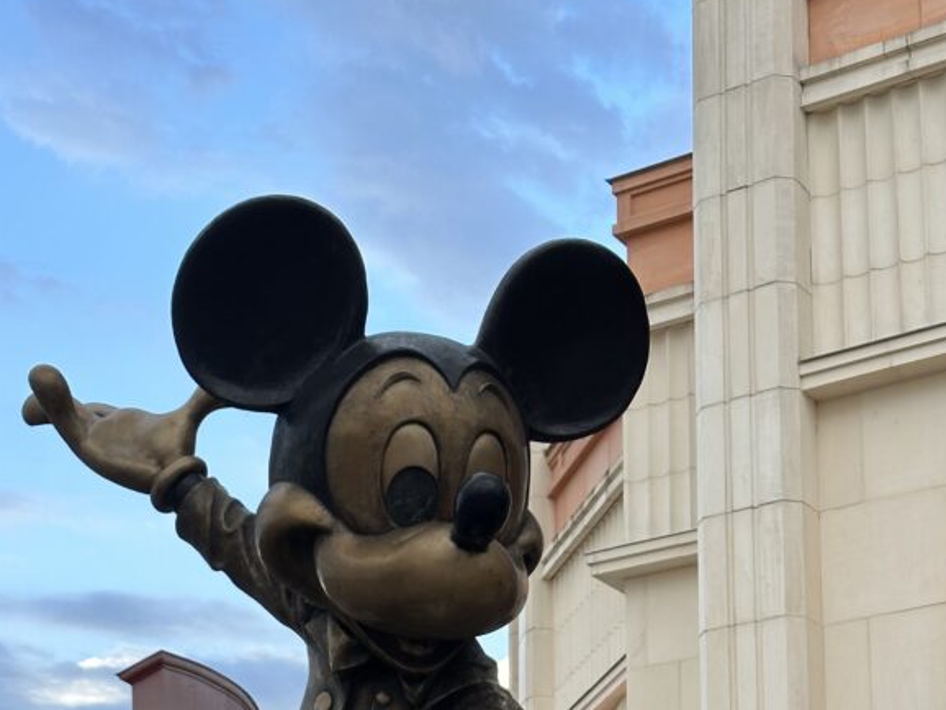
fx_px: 2324
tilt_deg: +15.2
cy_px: 790
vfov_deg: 16.8
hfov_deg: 23.0
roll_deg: -1.3
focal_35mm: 85
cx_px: 408
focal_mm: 6.86
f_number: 1.78
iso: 64
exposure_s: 1/535
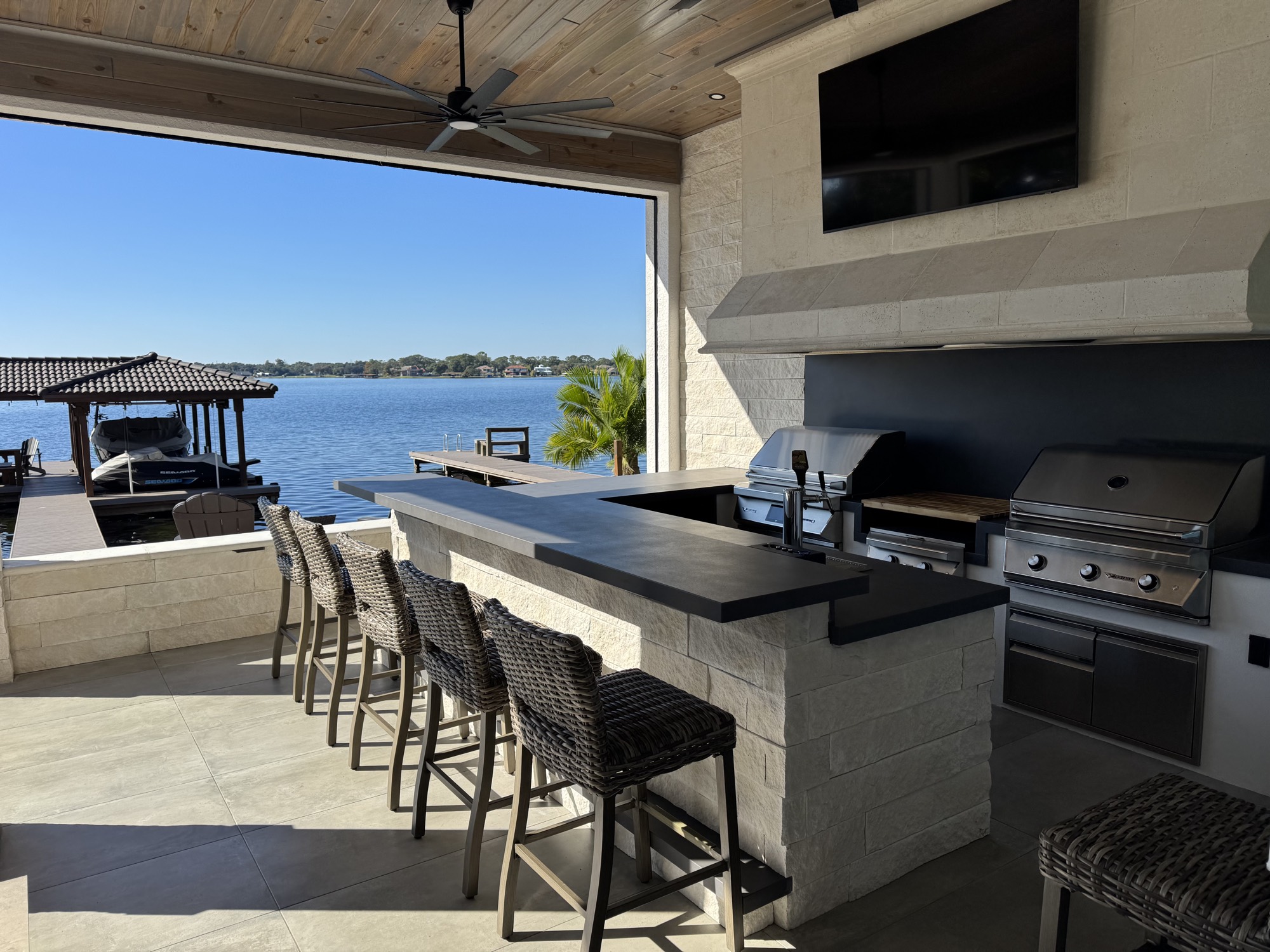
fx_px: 881
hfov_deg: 71.6
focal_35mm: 24
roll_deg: +0.7
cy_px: 476
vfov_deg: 56.8
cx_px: 635
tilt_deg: -7.4
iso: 80
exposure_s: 1/3802
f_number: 1.78
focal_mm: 6.76
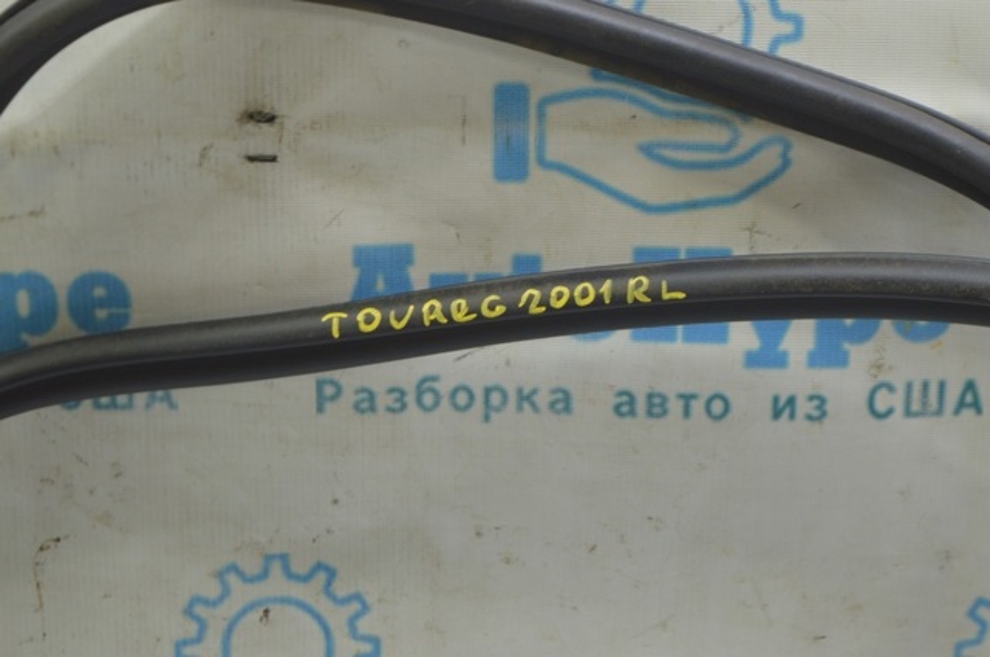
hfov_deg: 24.6
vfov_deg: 16.5
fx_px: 2266
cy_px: 328
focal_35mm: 82
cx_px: 495
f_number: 5.6
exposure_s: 1/20
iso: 400
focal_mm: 55
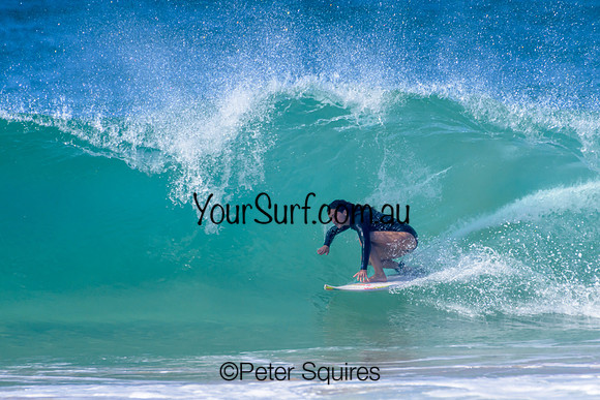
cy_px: 200
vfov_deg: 1.4
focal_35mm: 1000
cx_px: 300
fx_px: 16670
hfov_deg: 2.1
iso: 1250
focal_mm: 1000
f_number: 11
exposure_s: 1/2000
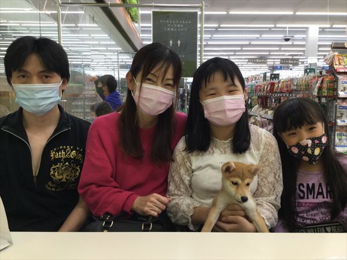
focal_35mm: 31
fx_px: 311
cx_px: 174
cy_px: 130
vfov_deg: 45.4
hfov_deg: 58.4
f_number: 2.4
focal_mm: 3.3
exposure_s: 1/30
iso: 50
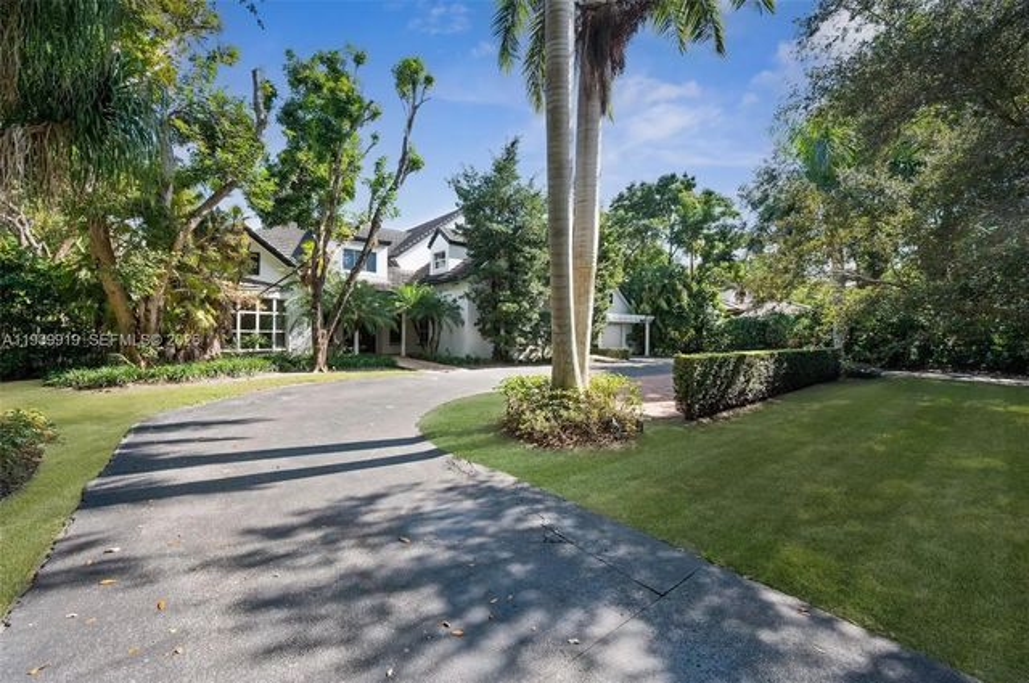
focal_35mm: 14
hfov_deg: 104.3
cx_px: 514
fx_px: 400
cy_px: 342
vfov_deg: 81.1
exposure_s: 1/320
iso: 400
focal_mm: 14
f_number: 8
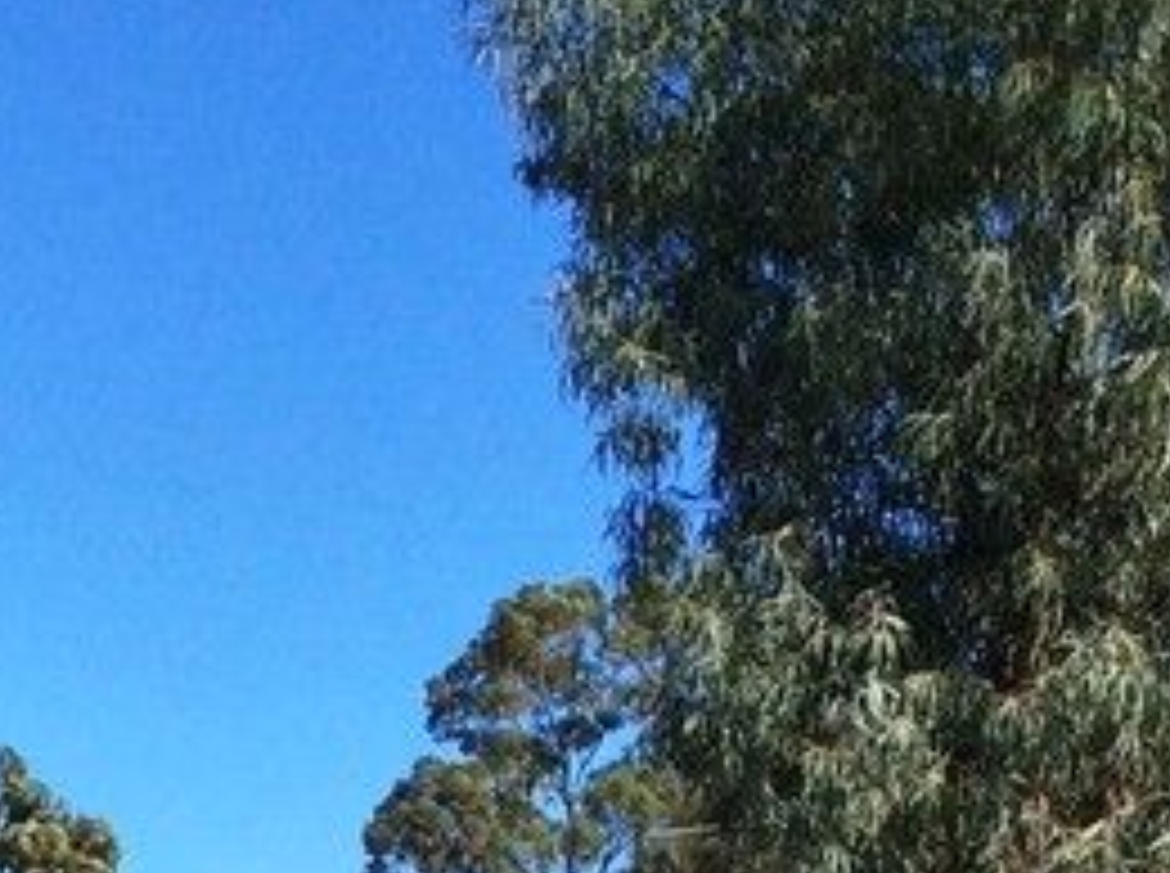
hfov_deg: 15.2
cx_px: 400
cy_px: 1600
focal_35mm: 130
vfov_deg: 10.6
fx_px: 4386
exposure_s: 1/1733
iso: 32
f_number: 2.4
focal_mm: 3.3
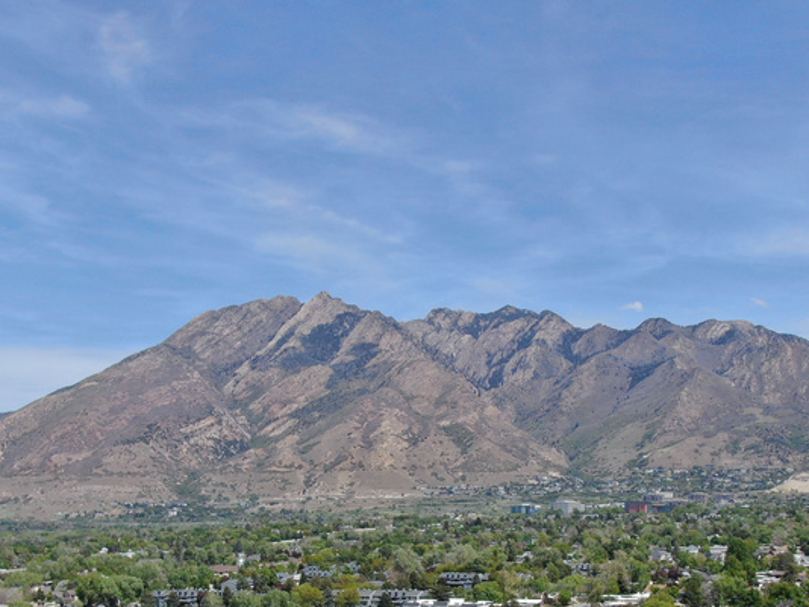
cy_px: 528
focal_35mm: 46
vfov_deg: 30.4
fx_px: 1076
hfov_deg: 41.1
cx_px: 458
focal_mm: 4.39
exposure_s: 1/640
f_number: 2.8
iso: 100
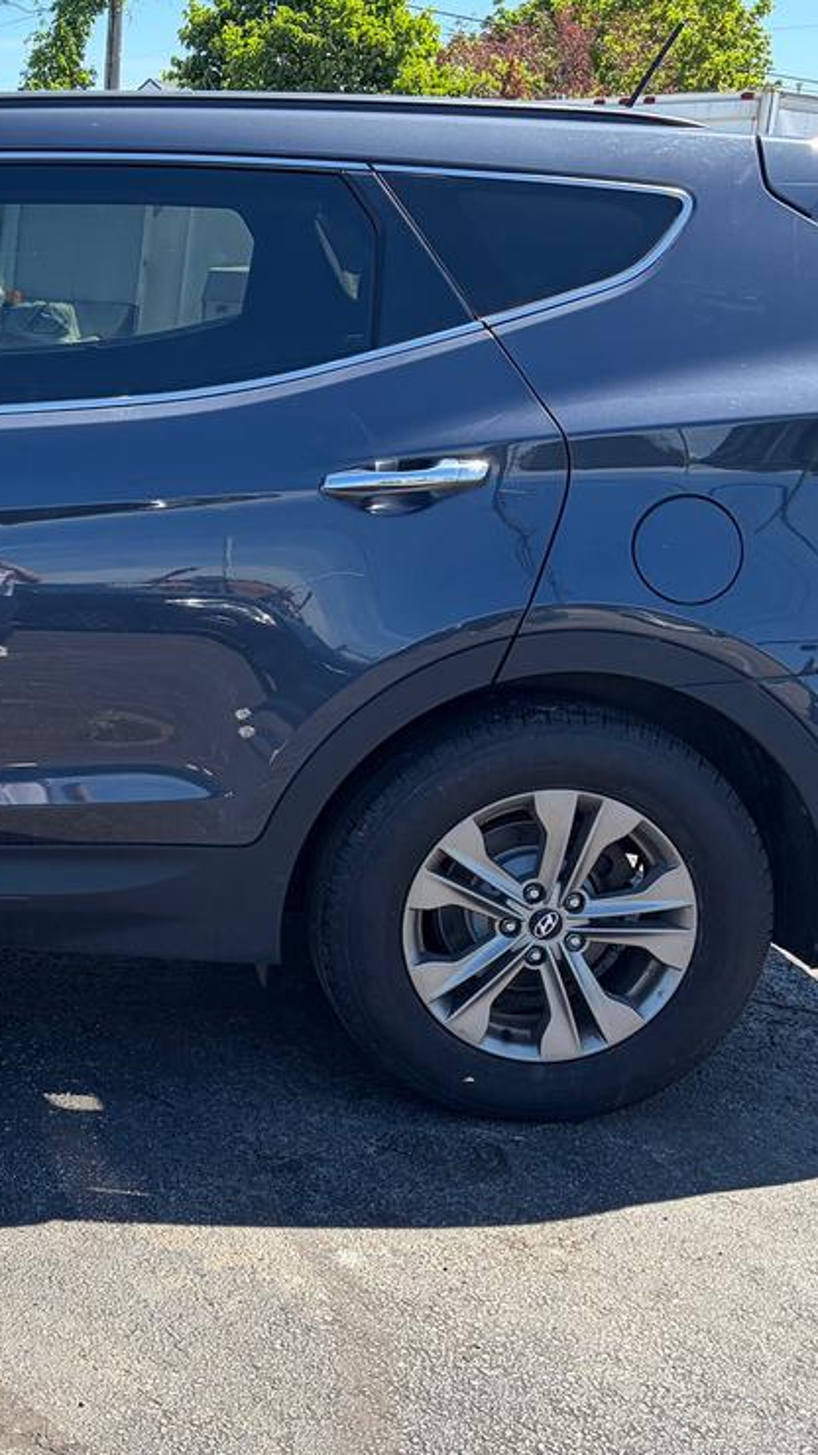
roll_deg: +0.2
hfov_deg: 22.5
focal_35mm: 49
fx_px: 1890
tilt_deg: -15.3
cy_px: 755
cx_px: -155
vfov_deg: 42.1
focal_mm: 5.96
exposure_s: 1/1175
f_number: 1.6
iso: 64
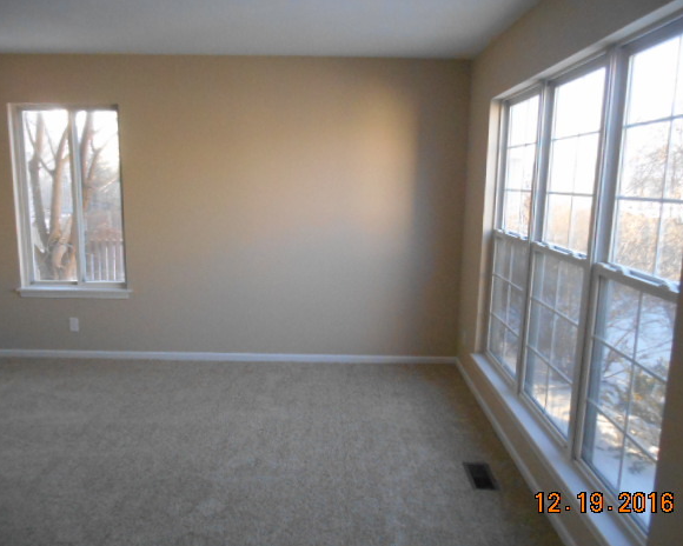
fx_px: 566
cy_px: 281
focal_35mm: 28
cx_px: 342
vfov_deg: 51.5
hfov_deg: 62.2
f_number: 3.4
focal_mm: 4.7
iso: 800
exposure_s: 1/200
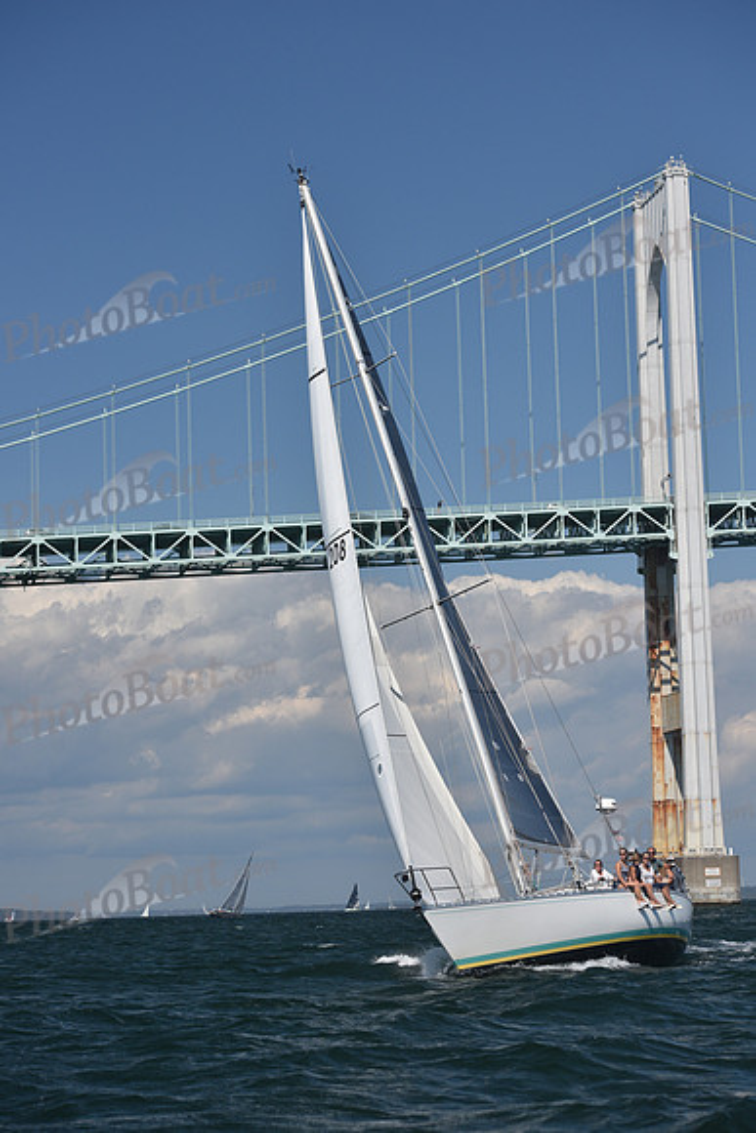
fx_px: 2707
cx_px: 378
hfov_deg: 15.9
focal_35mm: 86
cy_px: 566
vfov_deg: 23.6
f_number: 5.6
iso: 250
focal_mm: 86
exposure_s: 1/1250
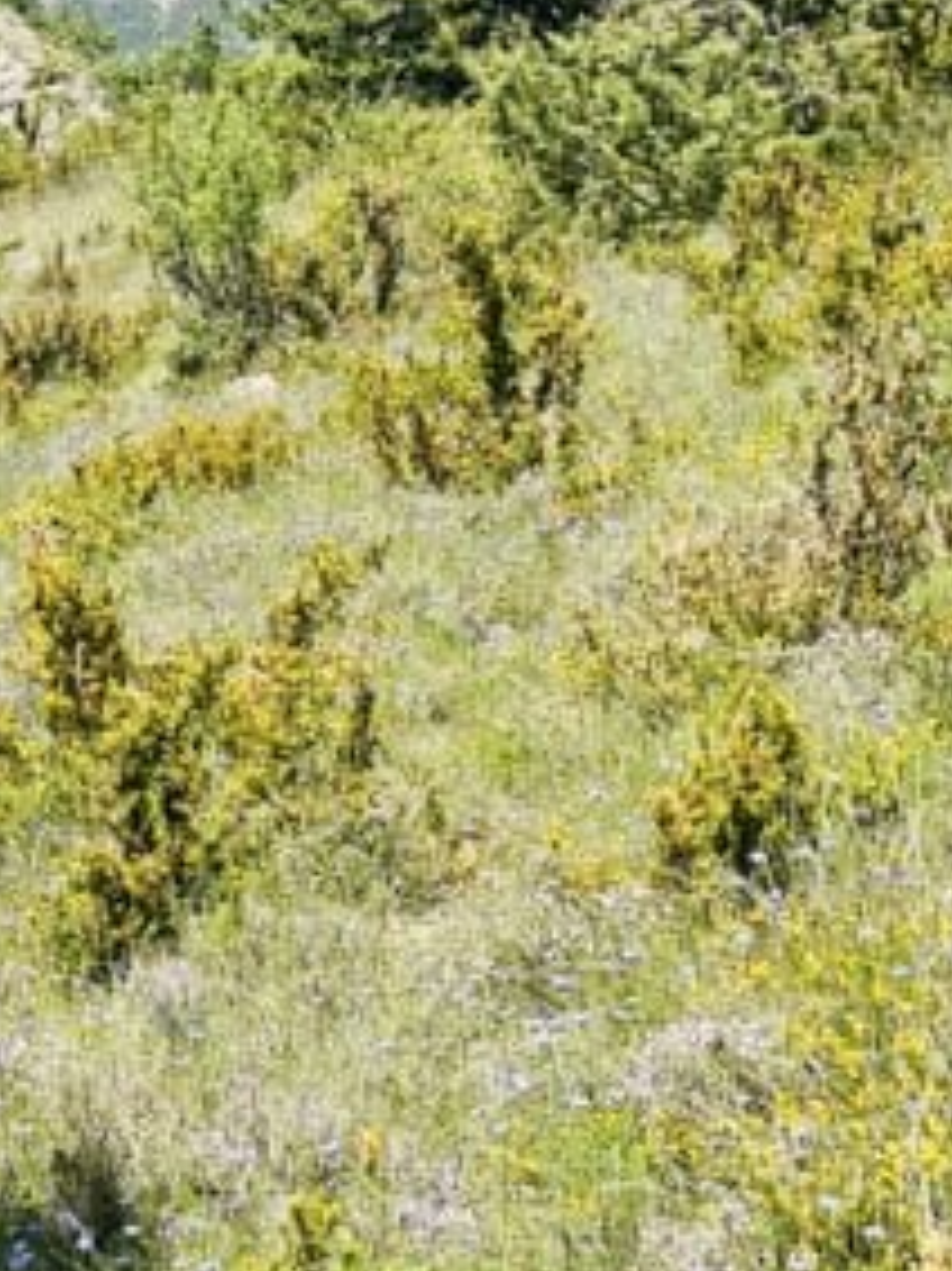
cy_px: 49
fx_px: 3376
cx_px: -498
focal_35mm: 92
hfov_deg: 14.9
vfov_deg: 20.7
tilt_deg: -3.5
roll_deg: -3.3
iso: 50
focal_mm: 5.1
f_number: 1.6
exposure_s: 1/3623
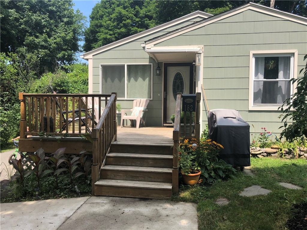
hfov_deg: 63.4
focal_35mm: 28
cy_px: 115
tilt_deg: -0.5
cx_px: 154
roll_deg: -0.8
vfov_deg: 49.7
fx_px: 248
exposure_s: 1/1043
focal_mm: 3.99
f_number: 1.8
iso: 20
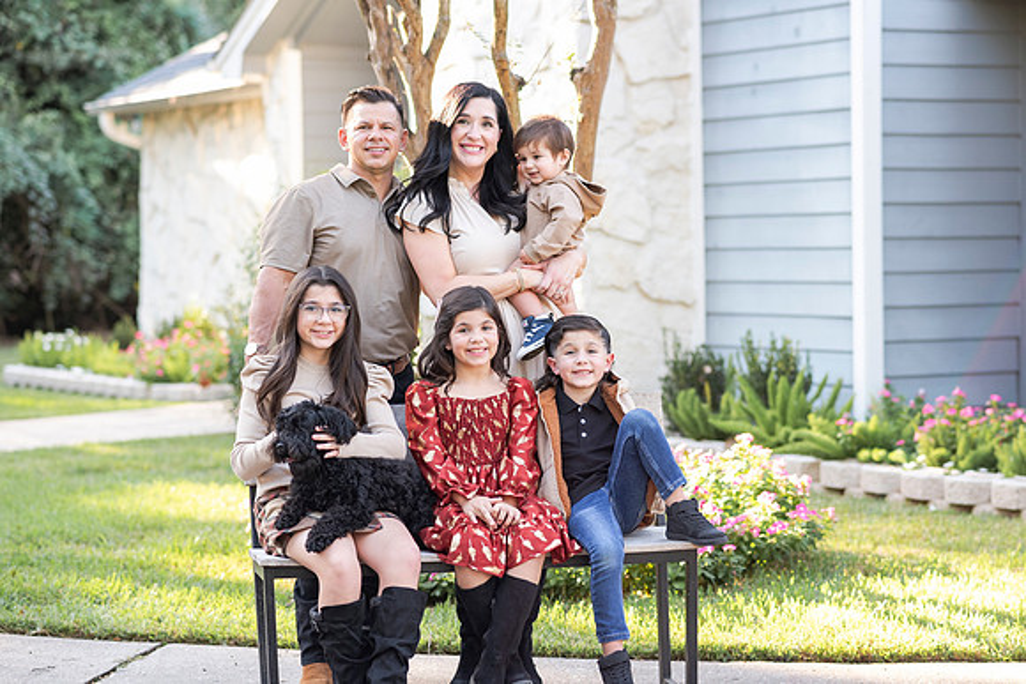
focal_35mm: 88
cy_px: 342
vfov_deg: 15.5
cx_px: 523
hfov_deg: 23.1
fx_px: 2509
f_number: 2.8
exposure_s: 1/400
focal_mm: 85
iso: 500
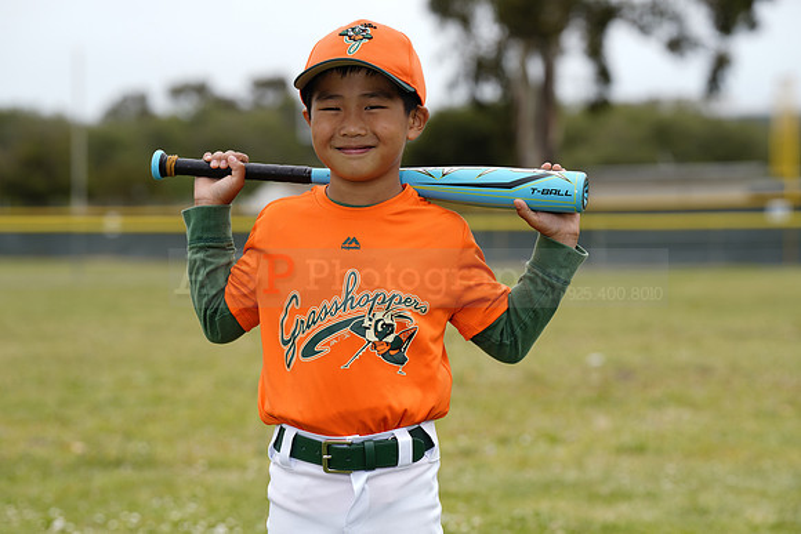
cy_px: 267
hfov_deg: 14.7
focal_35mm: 140
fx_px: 3116
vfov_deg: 9.8
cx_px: 400
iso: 50
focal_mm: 140
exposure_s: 1/250
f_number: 5.6
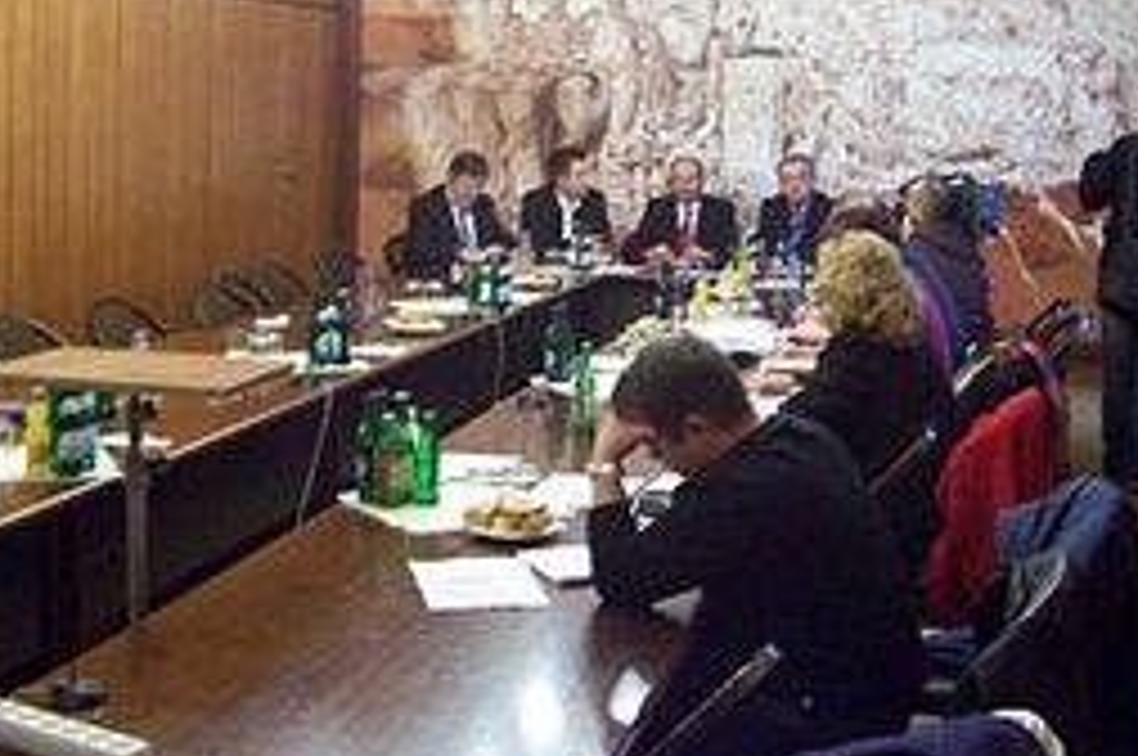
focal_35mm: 56
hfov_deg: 35.6
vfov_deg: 23.9
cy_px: 202
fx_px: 1768
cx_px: 634
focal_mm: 5.6
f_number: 2.7
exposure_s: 1/10
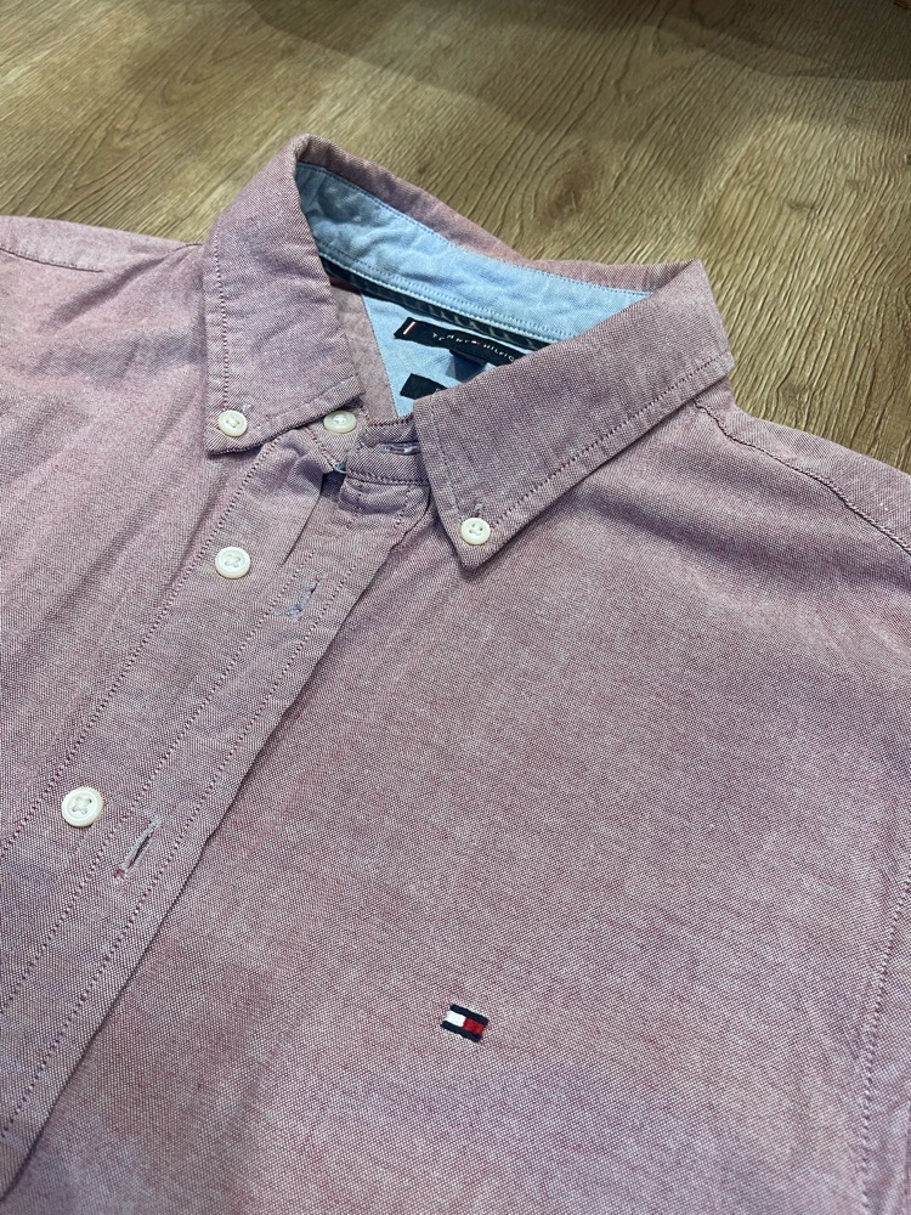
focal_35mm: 25
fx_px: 877
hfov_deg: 54.9
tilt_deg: -59.0
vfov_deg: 69.4
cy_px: 608
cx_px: 456
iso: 100
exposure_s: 1/50
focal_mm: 5.1
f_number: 1.6
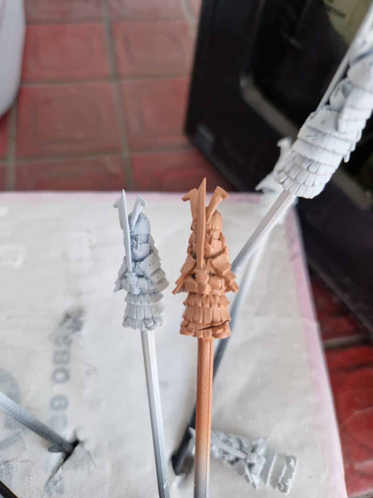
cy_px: 249
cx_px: 186
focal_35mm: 23
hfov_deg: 58.9
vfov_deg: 73.9
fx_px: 330
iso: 50
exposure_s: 1/370
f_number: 1.8
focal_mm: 5.4
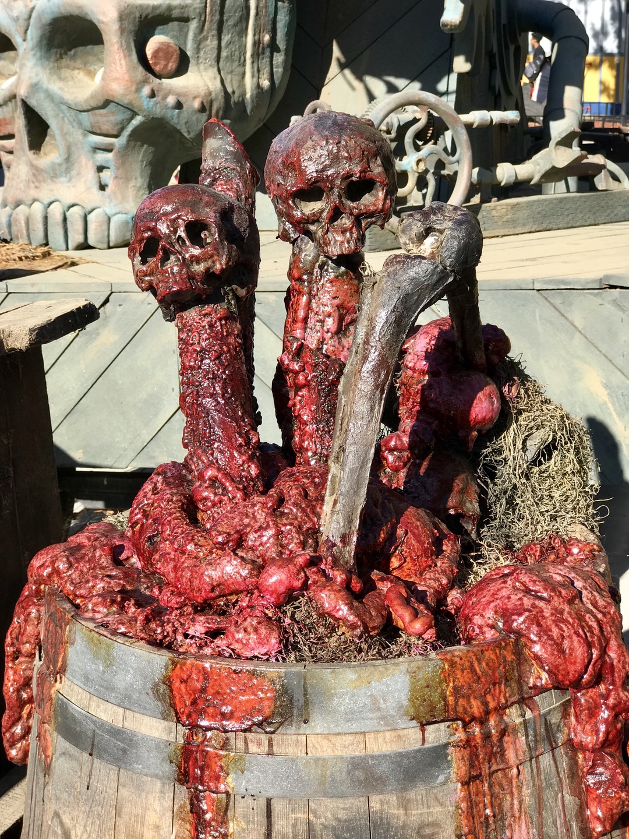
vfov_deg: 33.8
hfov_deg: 25.7
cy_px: 420
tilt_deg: -15.8
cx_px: 314
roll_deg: +1.9
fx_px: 1381
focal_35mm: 57
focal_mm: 6.6
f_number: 2.8
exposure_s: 1/523
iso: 20
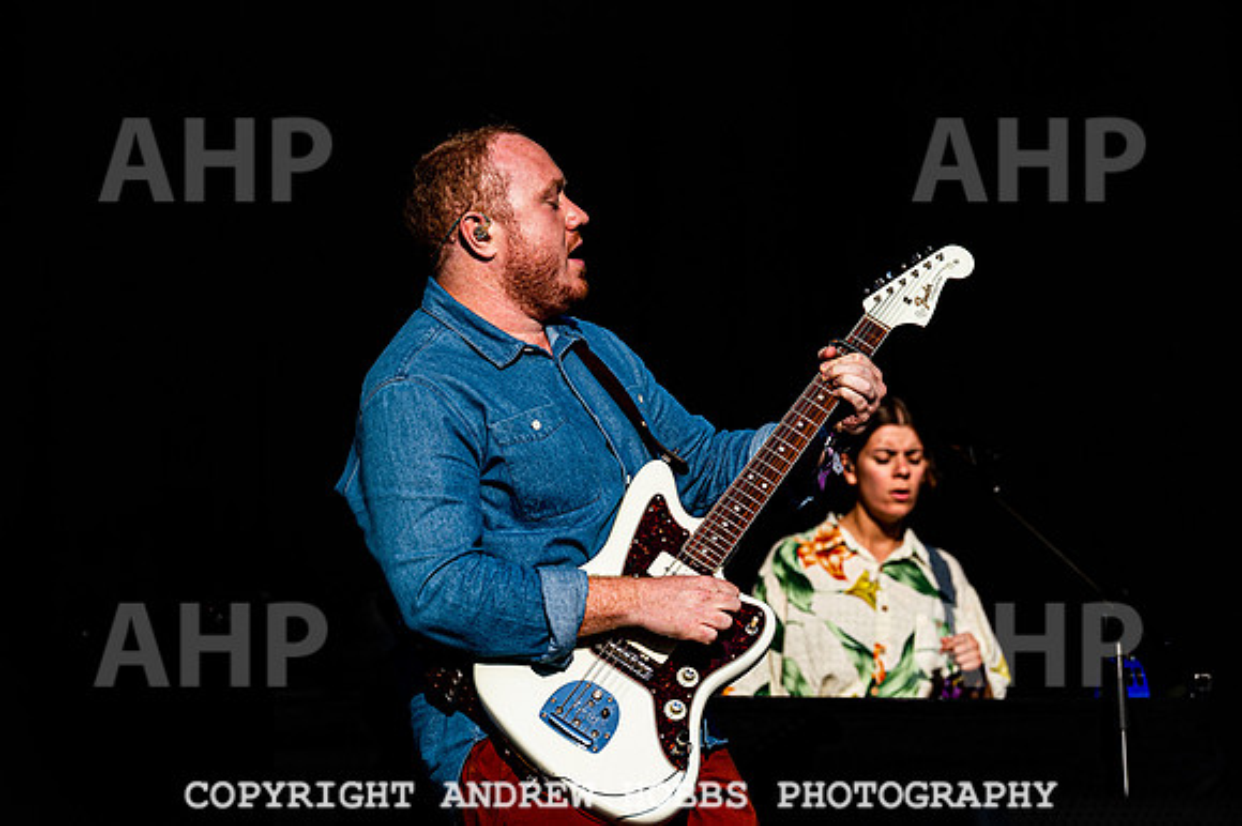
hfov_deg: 15.2
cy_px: 413
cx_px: 621
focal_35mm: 135
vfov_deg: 10.1
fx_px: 4655
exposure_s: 1/1000
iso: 100
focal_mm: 135
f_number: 5
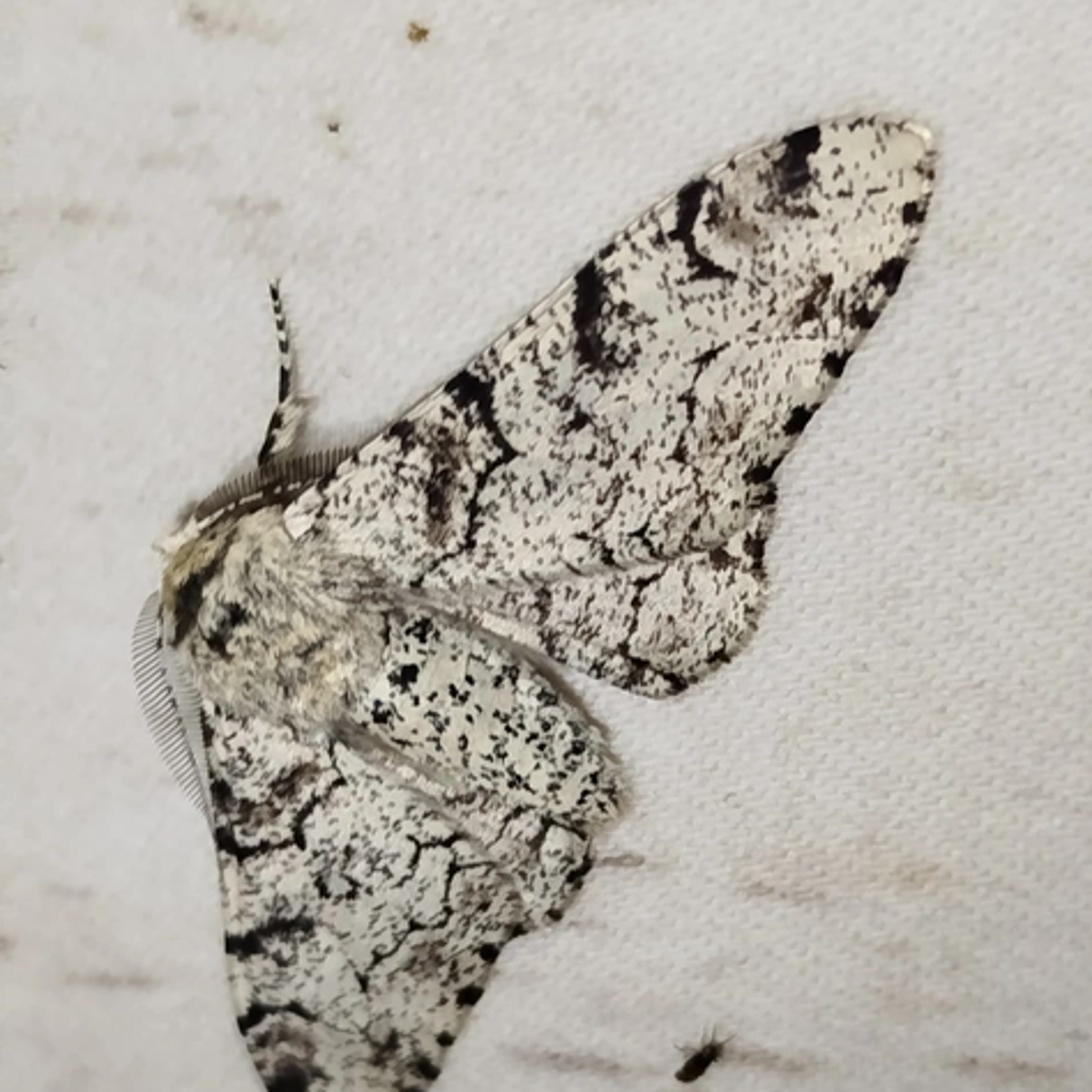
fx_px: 2855
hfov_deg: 21.7
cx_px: 548
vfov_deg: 21.6
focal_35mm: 80
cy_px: 682
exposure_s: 1/50
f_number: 1.7
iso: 100
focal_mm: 5.31
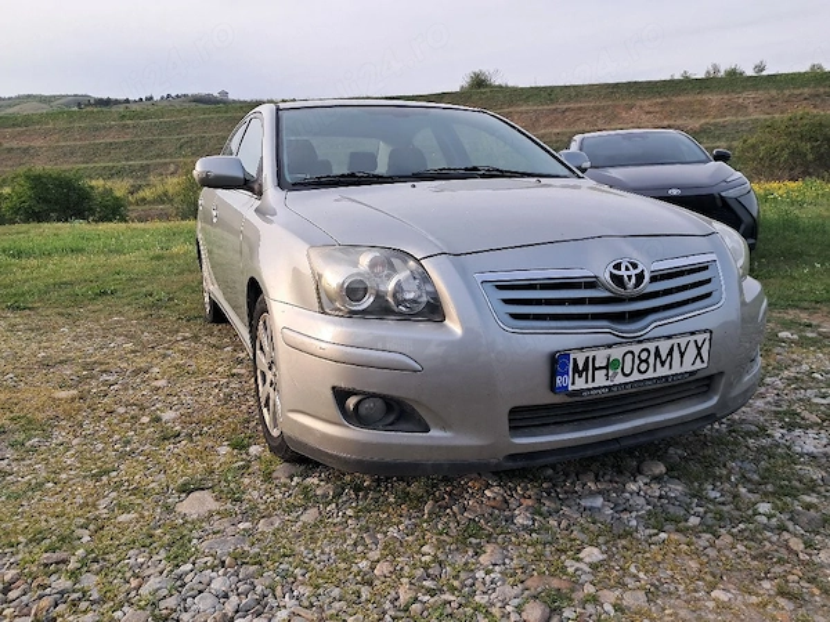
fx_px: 647
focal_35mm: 27
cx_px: 415
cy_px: 311
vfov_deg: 51.4
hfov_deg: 65.3
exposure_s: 1/147
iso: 50
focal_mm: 4
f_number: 1.8
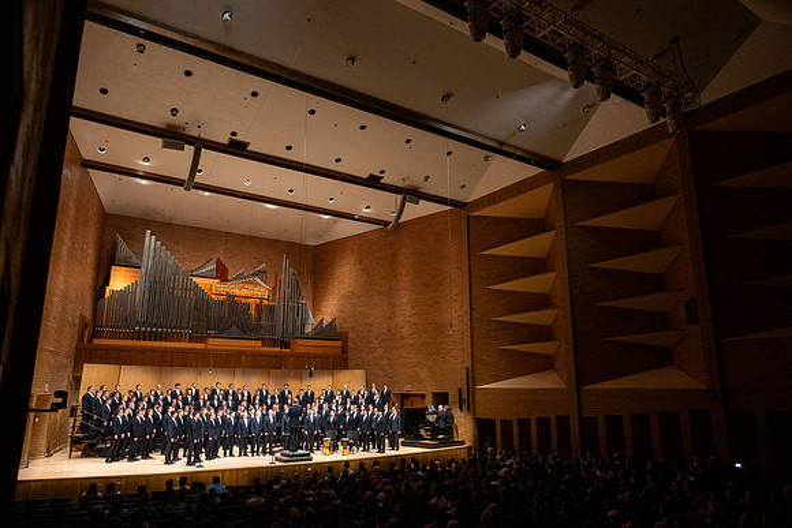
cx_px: 396
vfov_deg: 53.2
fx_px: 528
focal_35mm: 24
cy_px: 264
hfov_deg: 73.7
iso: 2500
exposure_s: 1/200
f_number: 4
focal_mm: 24
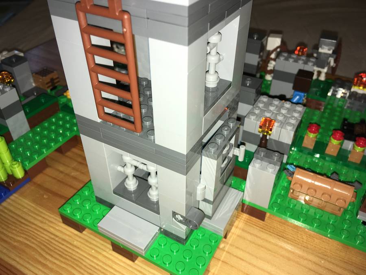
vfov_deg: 48.2
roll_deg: -1.3
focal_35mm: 29
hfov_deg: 61.7
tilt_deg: -37.9
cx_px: 183
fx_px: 307
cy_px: 138
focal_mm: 4.15
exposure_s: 1/74
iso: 25
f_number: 2.2
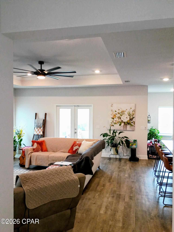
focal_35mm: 29
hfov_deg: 48.2
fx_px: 194
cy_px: 116
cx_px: 87
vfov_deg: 61.7
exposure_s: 1/60
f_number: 1.8
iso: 629
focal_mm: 4.27
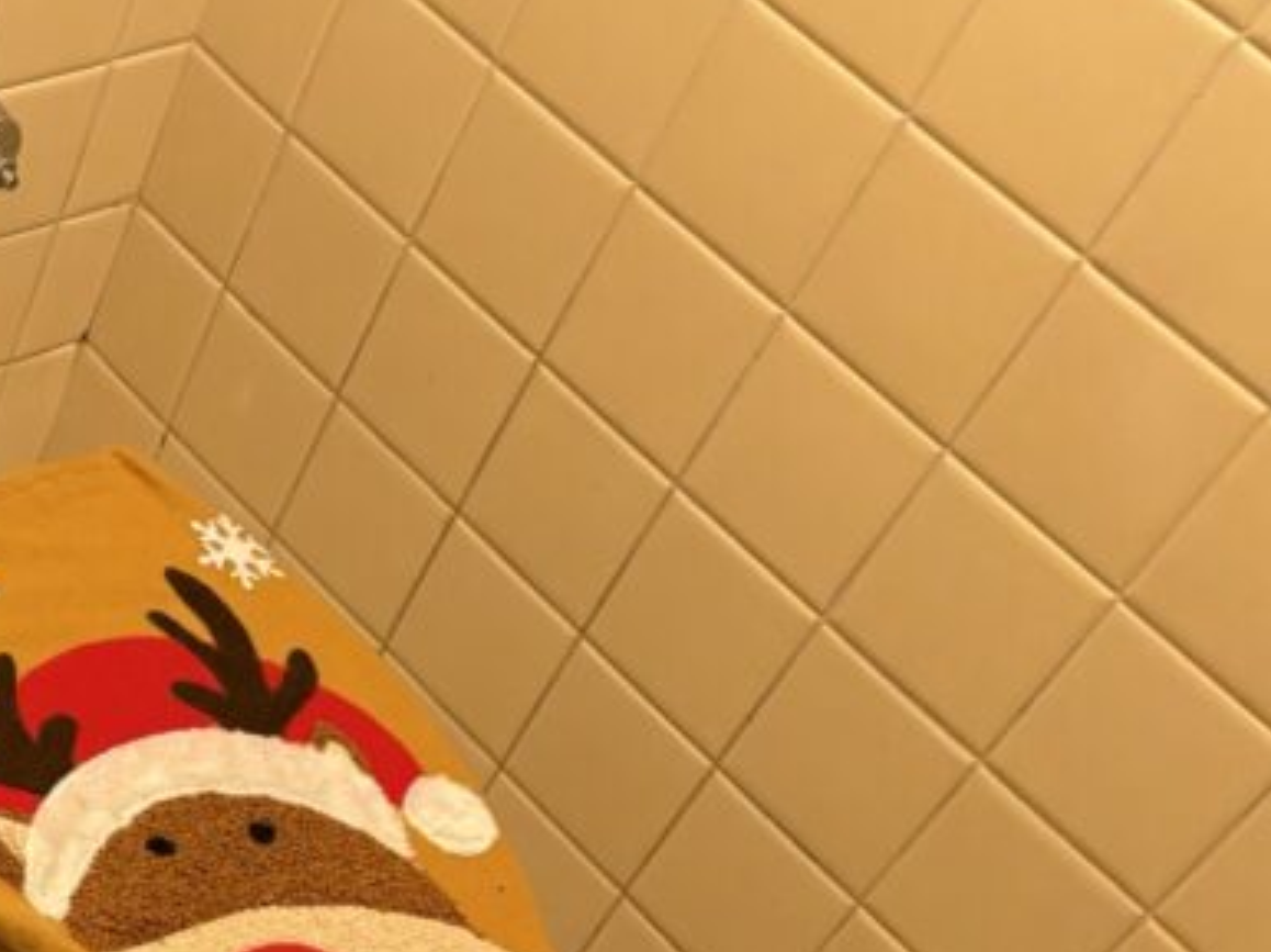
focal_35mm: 69
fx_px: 2532
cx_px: -362
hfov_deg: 24.7
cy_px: 1183
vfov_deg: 19.8
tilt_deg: -54.9
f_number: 1.6
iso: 160
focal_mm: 5.96
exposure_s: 1/50
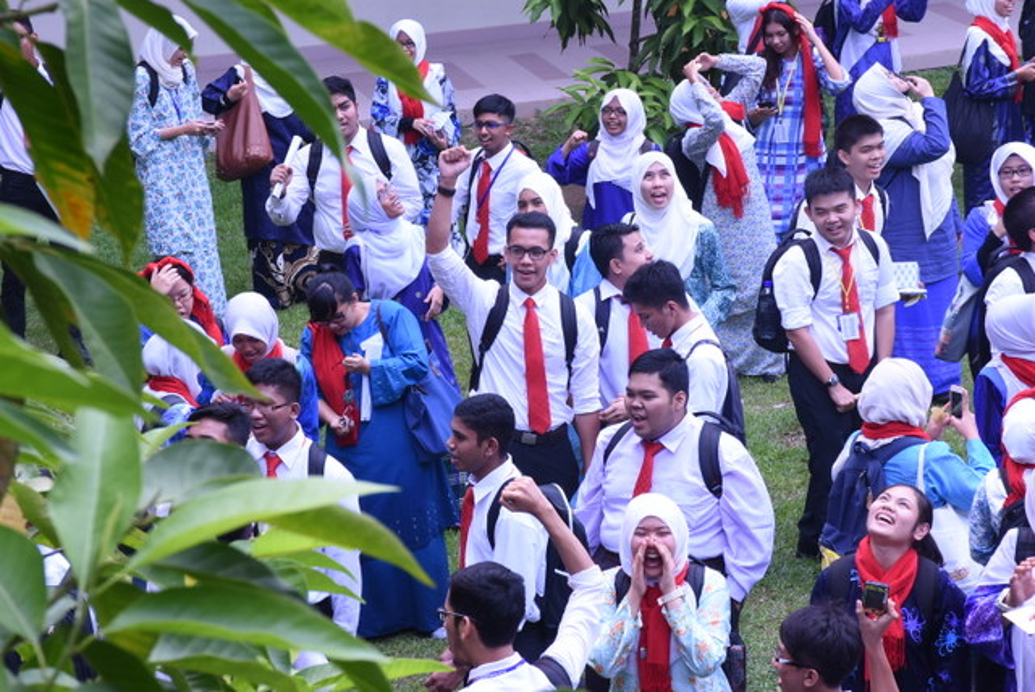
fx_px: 3885
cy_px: 346
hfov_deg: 15.2
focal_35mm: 135
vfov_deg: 10.2
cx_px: 518
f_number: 13
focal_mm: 90
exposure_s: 1/100
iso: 400
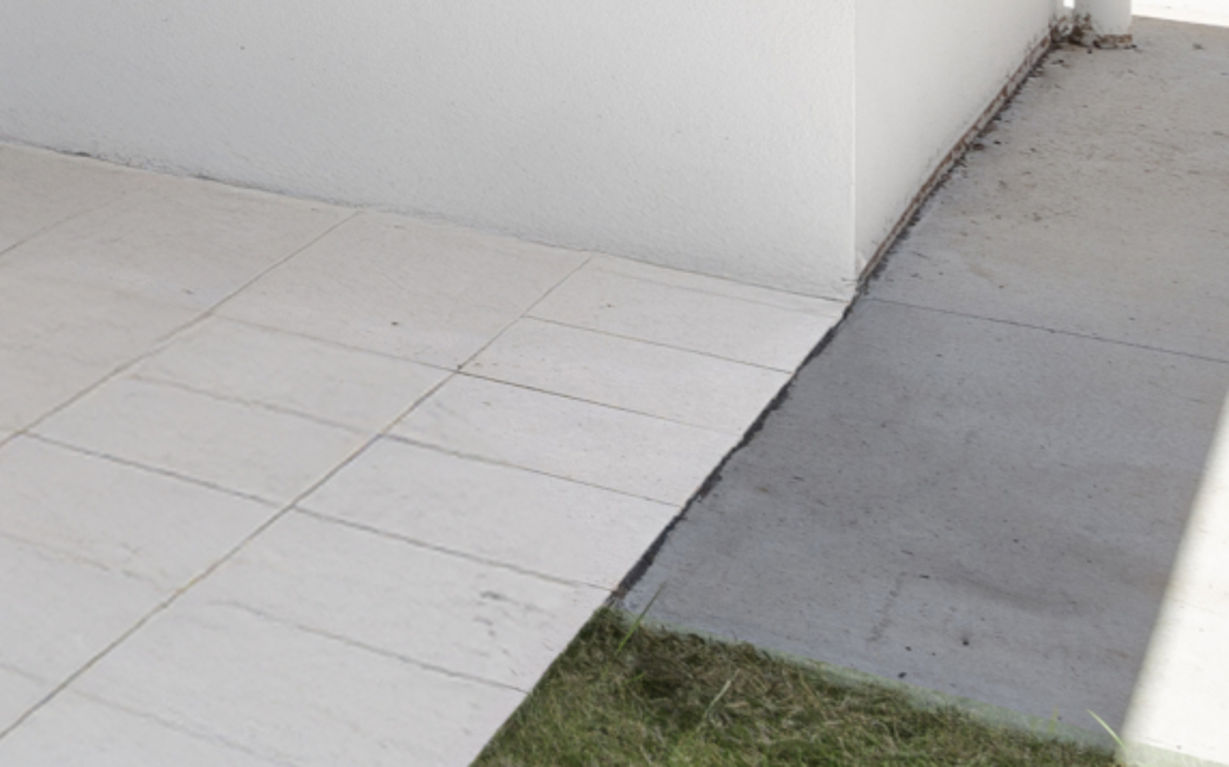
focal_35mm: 73
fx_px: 2444
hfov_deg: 20.1
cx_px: -1006
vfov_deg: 15.9
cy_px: -476
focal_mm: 16
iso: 200
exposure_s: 1/13
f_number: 8
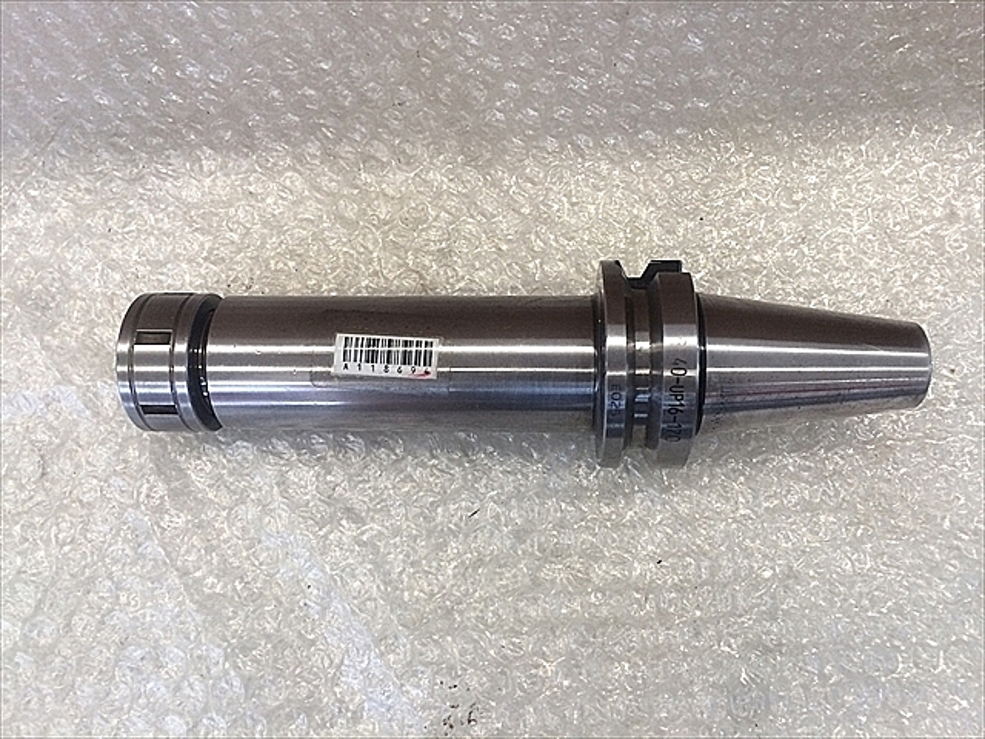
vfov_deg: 48.2
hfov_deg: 61.7
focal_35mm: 29
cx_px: 492
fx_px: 825
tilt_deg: -81.4
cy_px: 370
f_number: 2.2
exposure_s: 1/30
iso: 40
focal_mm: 4.15
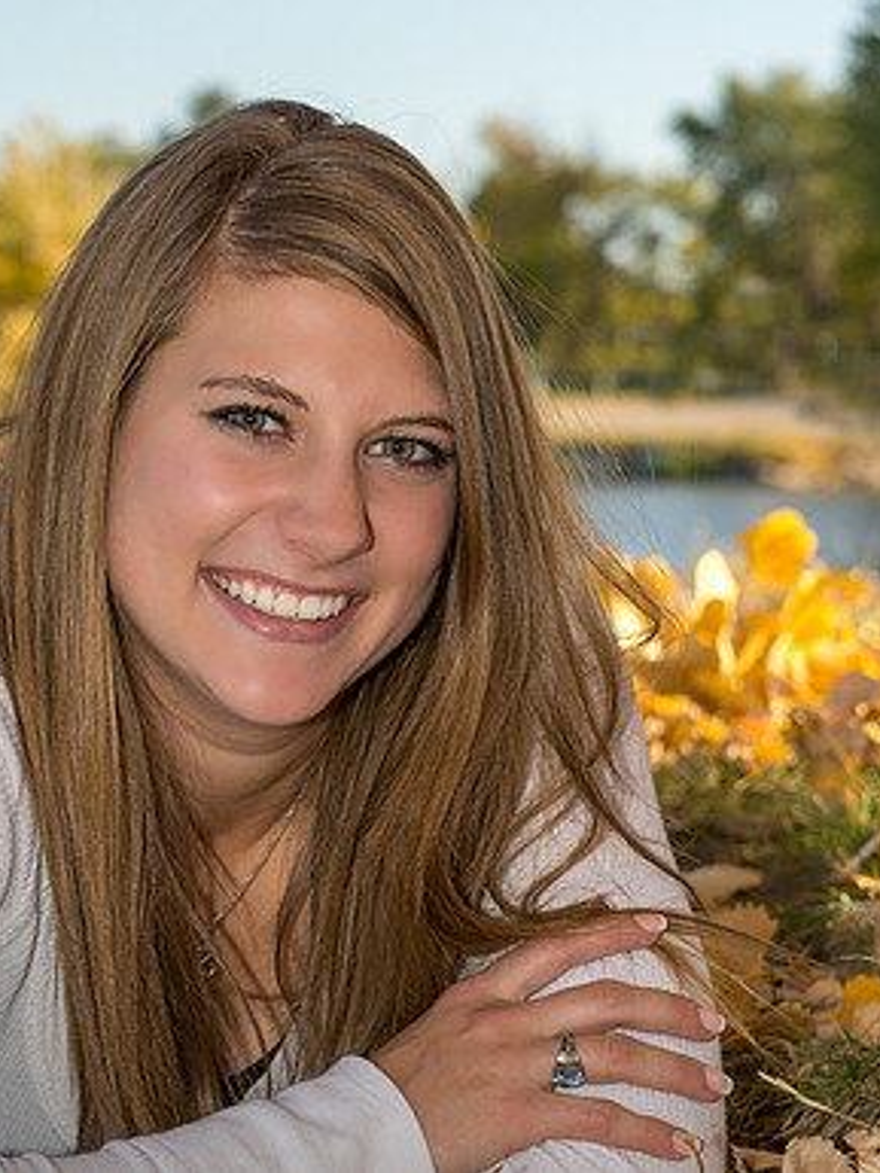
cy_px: 586
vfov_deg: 22.5
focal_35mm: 87
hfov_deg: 16.7
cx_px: 21
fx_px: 2947
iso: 100
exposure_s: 1/250
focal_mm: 60
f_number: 5.6
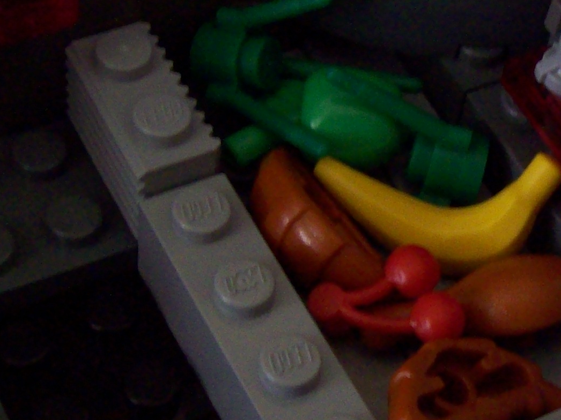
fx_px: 1588
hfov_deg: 19.6
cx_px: 516
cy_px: 265
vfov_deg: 15.1
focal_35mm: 98
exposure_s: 1/8
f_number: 2.7
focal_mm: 6
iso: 200
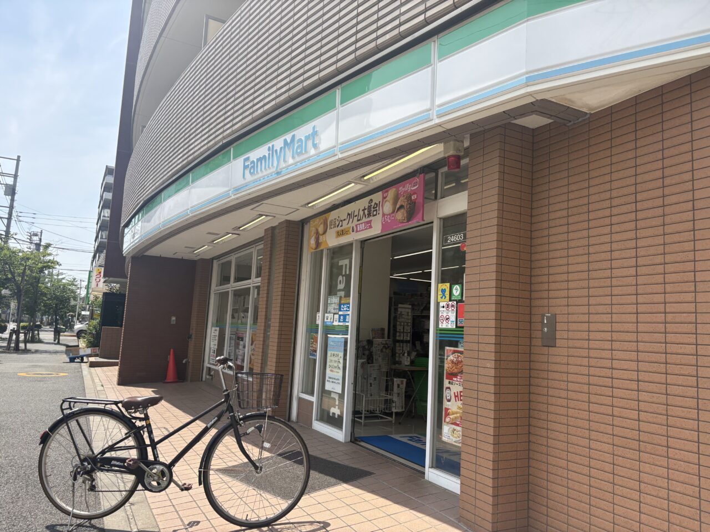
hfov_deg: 67.3
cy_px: 266
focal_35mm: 26
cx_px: 355
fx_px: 533
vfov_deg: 53.1
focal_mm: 5.96
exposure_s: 1/2451
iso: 64
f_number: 1.6
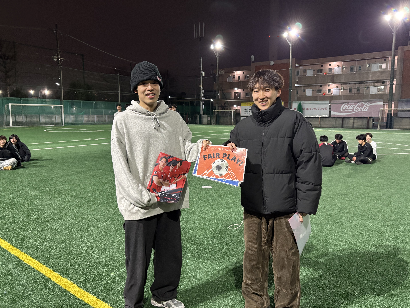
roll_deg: -0.5
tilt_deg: -7.1
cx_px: 205
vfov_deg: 53.1
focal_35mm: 26
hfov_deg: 67.3
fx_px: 308
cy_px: 154
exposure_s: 1/33
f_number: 1.6
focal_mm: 5.96
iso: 400
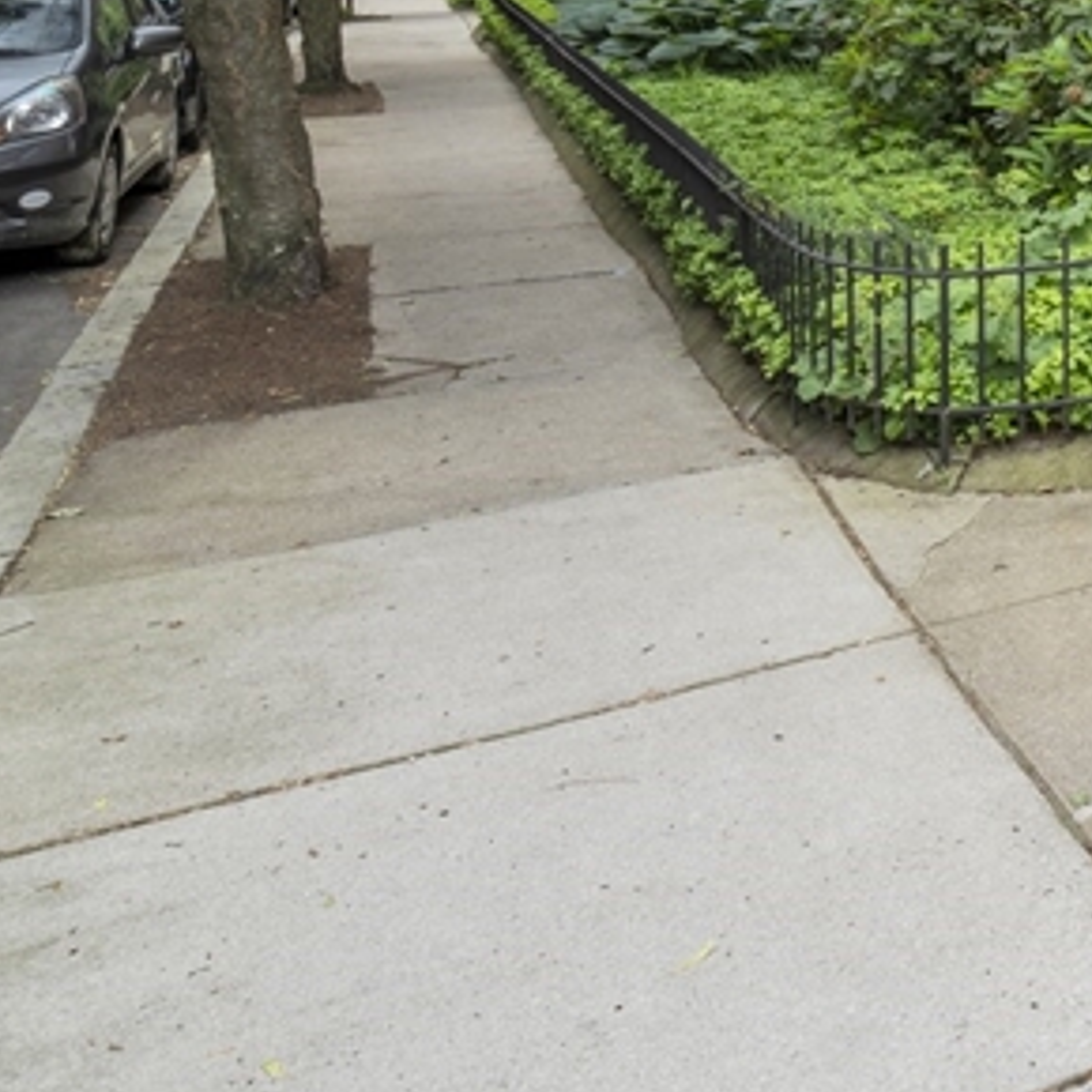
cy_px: -51
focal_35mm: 48
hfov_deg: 26.3
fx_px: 1713
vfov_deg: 32.0
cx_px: 1619
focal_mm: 16
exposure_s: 1/25
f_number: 11
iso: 320
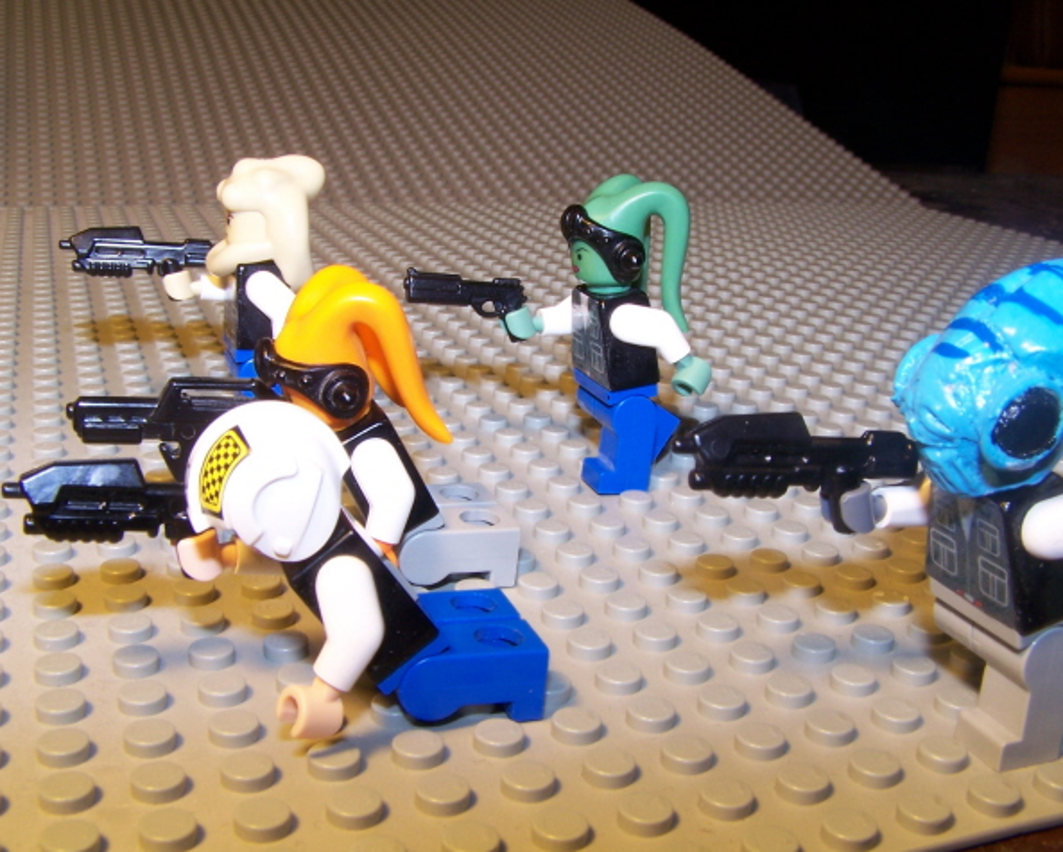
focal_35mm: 40
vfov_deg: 37.4
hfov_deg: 45.8
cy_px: 425
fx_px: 1259
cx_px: 561
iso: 100
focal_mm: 6.3
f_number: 8
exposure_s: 1/8
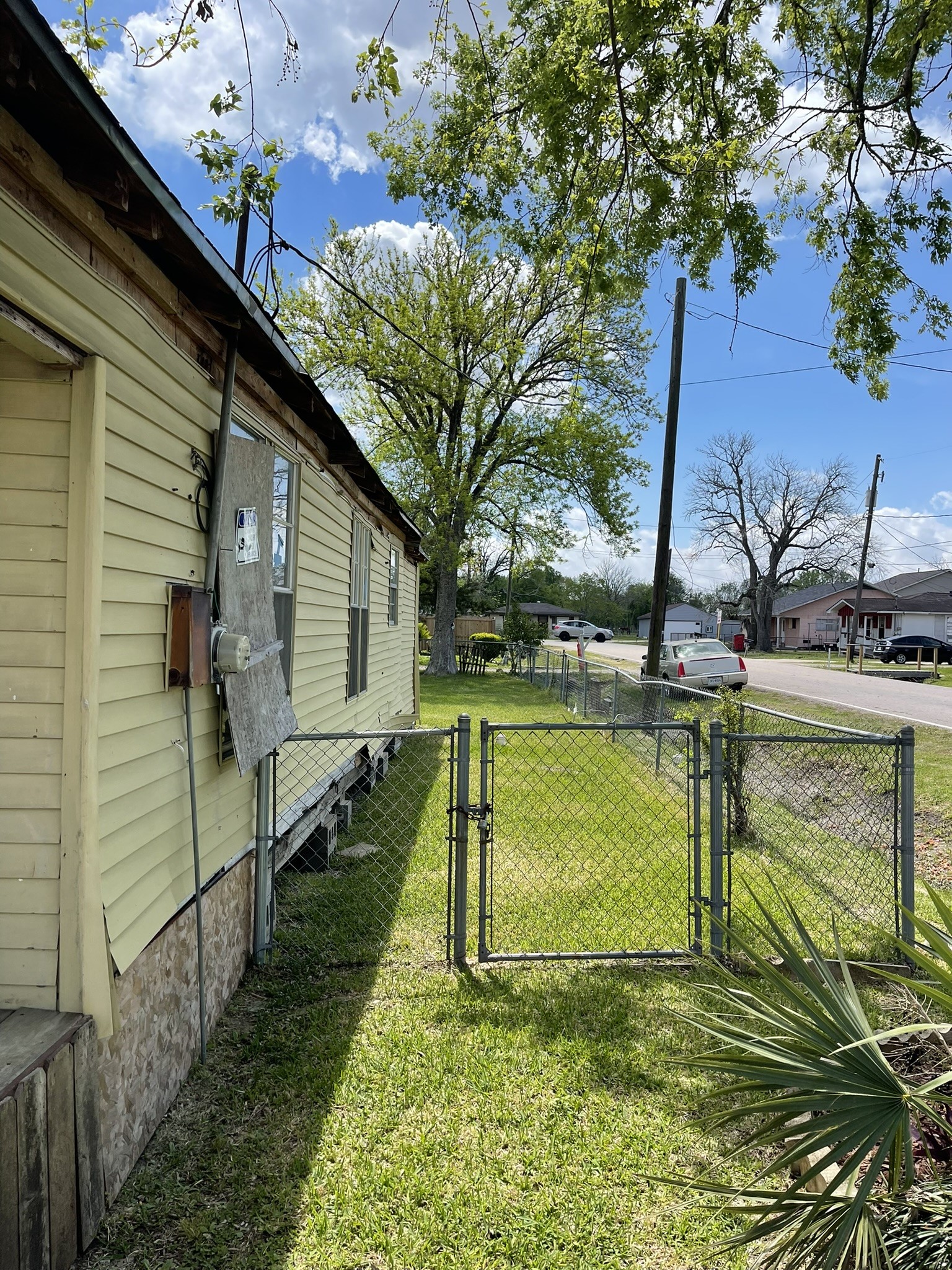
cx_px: 476
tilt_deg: -1.9
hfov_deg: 54.9
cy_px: 635
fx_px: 917
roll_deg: +0.6
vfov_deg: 69.4
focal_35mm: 25
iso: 32
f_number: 1.6
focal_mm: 5.1
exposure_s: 1/2488
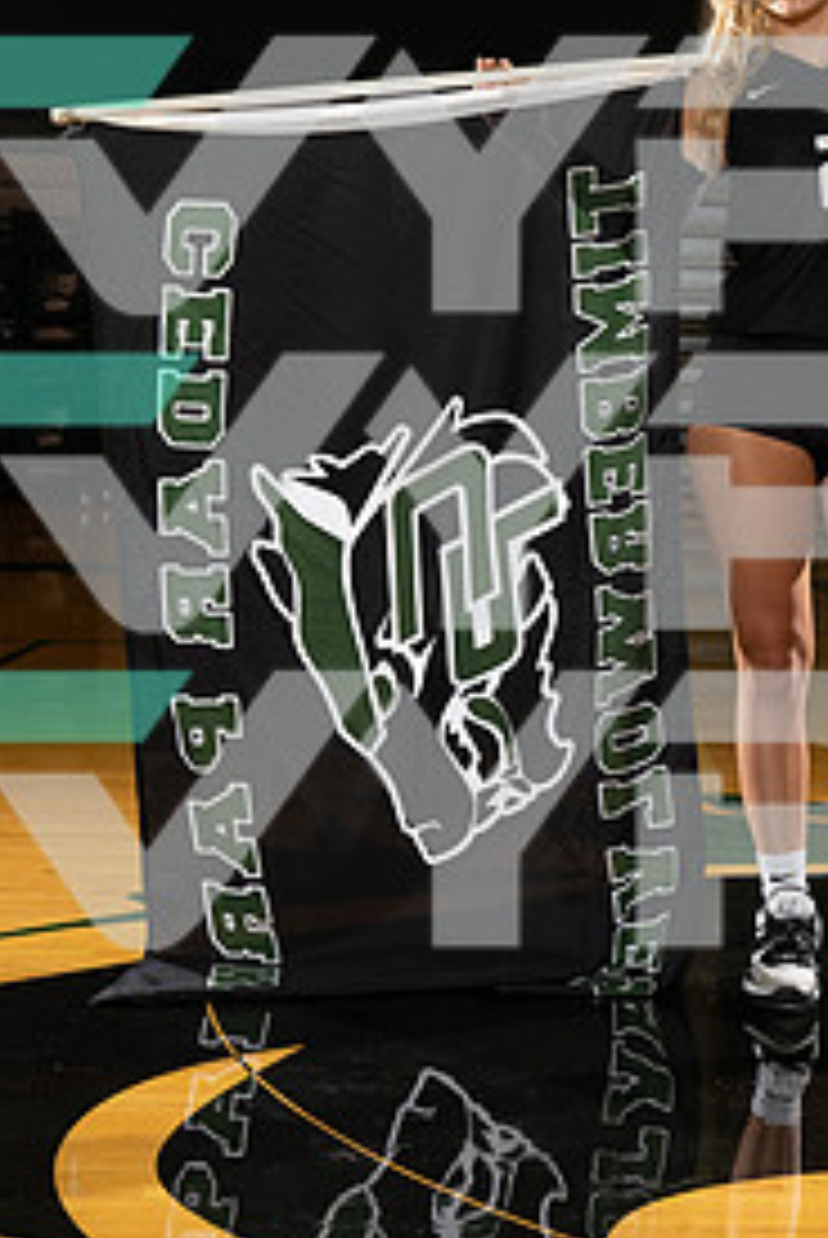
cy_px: 495
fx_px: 2306
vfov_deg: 30.0
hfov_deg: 20.2
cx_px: 594
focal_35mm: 67
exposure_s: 1/250
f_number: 5.6
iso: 800
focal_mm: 41
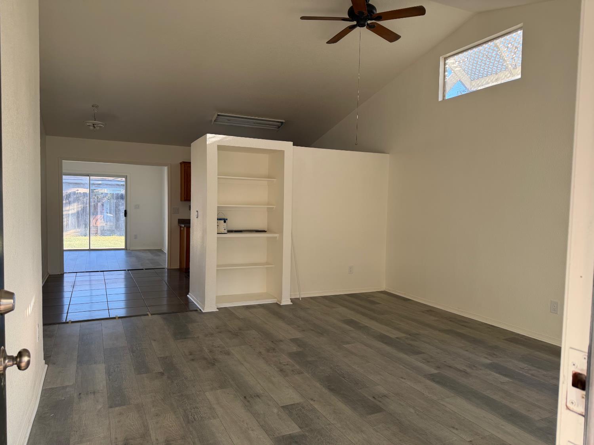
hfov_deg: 71.6
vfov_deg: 56.8
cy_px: 222
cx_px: 297
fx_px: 412
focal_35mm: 24
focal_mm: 6.76
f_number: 1.78
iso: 80
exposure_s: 1/204
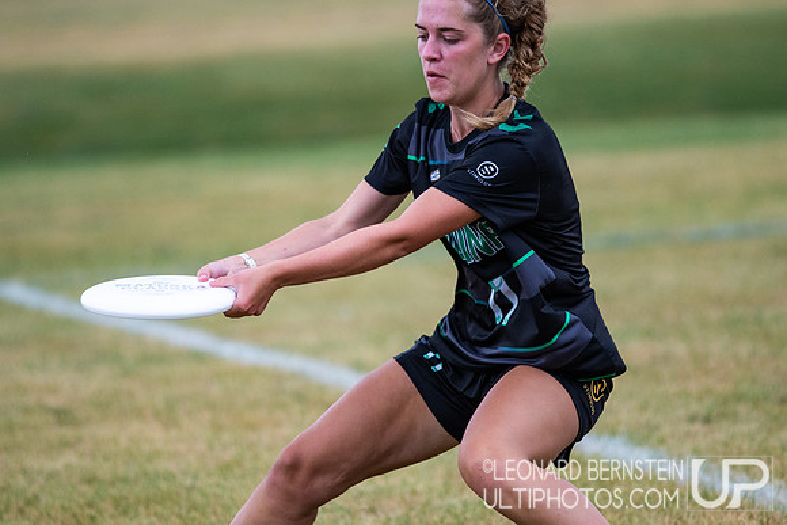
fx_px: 9839
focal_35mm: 450
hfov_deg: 4.6
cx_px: 394
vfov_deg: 3.1
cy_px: 262
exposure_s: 1/3200
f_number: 4
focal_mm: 300
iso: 800
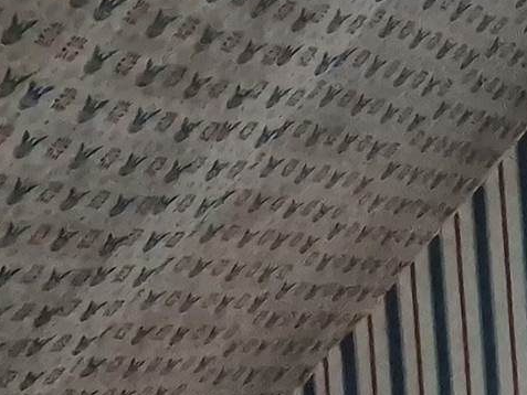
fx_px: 2254
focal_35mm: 148
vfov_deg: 9.6
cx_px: 1109
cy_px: 698
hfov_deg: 11.7
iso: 1000
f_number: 1.8
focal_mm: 5.4
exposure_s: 1/60
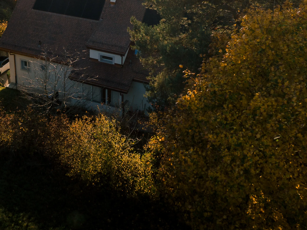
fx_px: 408
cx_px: 94
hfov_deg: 40.6
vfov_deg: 30.0
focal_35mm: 46
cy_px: 17
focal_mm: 4.39
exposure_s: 1/240
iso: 100
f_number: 2.8
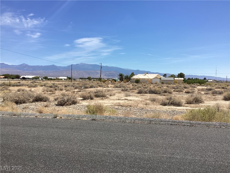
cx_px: 115
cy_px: 86
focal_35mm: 31
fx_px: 206
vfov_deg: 45.4
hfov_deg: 58.4
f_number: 2.4
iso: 25
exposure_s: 1/2262
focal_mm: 3.3
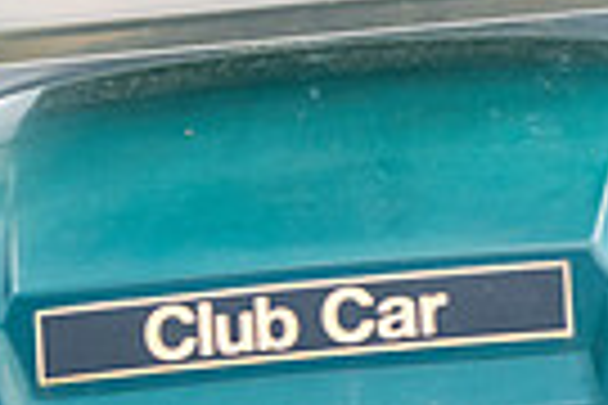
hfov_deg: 1.3
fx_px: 26159
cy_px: -457
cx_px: -671
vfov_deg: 0.9
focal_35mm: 1549
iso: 640
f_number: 5.6
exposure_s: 1/800
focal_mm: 240
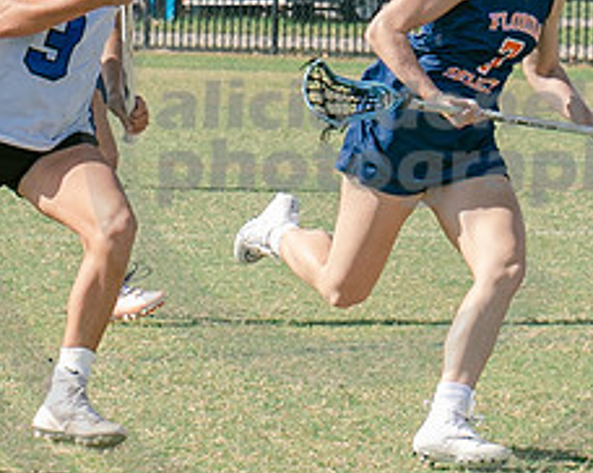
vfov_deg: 2.9
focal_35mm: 531
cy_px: 207
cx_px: 550
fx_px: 9311
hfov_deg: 3.6
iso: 250
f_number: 5.6
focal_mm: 70
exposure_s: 1/1000
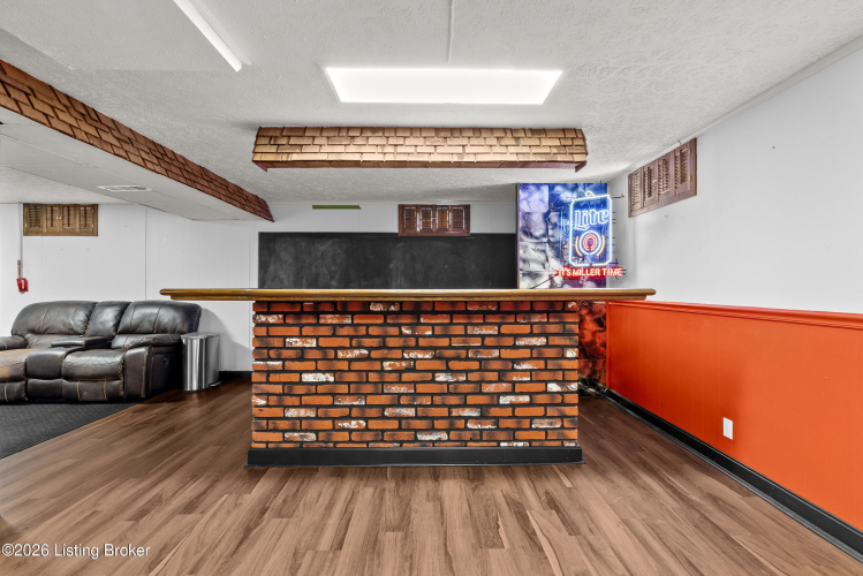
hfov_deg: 96.7
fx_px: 384
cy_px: 288
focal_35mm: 16
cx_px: 432
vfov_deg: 73.8
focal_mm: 16
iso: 1000
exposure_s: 1.6
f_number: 11
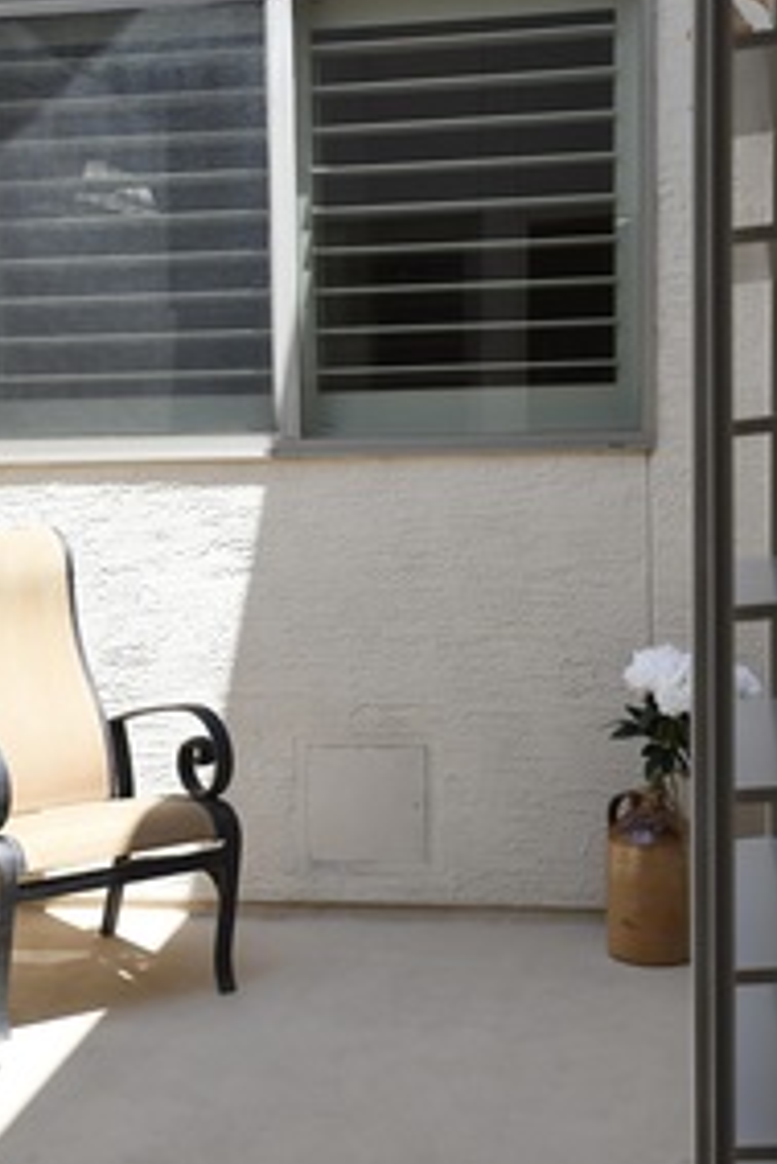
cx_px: 214
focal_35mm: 61
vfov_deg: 32.8
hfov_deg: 22.1
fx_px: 1972
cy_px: 638
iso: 250
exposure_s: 1/320
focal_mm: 24
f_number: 8
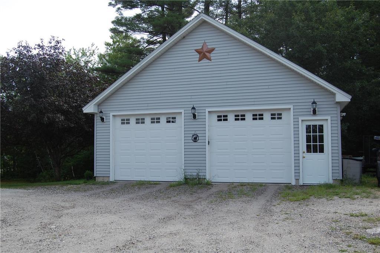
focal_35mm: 34
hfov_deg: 55.2
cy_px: 126
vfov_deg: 38.3
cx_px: 190
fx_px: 364
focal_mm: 23
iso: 200
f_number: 9
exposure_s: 1/320
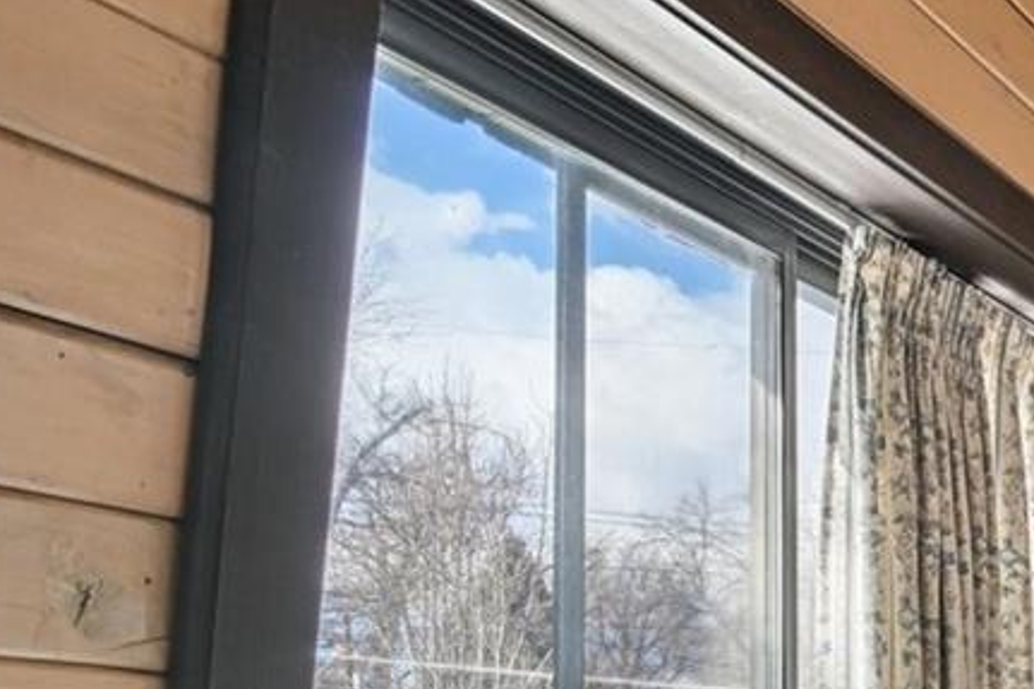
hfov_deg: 23.0
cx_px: 1811
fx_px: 1493
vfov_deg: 24.0
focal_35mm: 52
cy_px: 795
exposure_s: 1/15
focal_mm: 14
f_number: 11
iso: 125
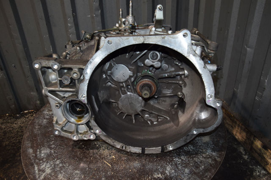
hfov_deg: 67.4
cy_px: 90
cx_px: 136
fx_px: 203
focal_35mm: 27
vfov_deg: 47.9
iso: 800
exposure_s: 1/60
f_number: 5
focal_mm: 18
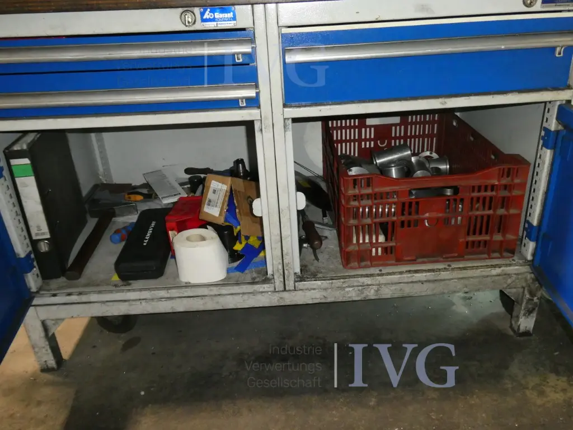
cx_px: 286
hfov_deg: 63.4
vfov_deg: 49.7
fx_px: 463
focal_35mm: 28
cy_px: 215
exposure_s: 1/60
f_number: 3.5
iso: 800
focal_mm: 5
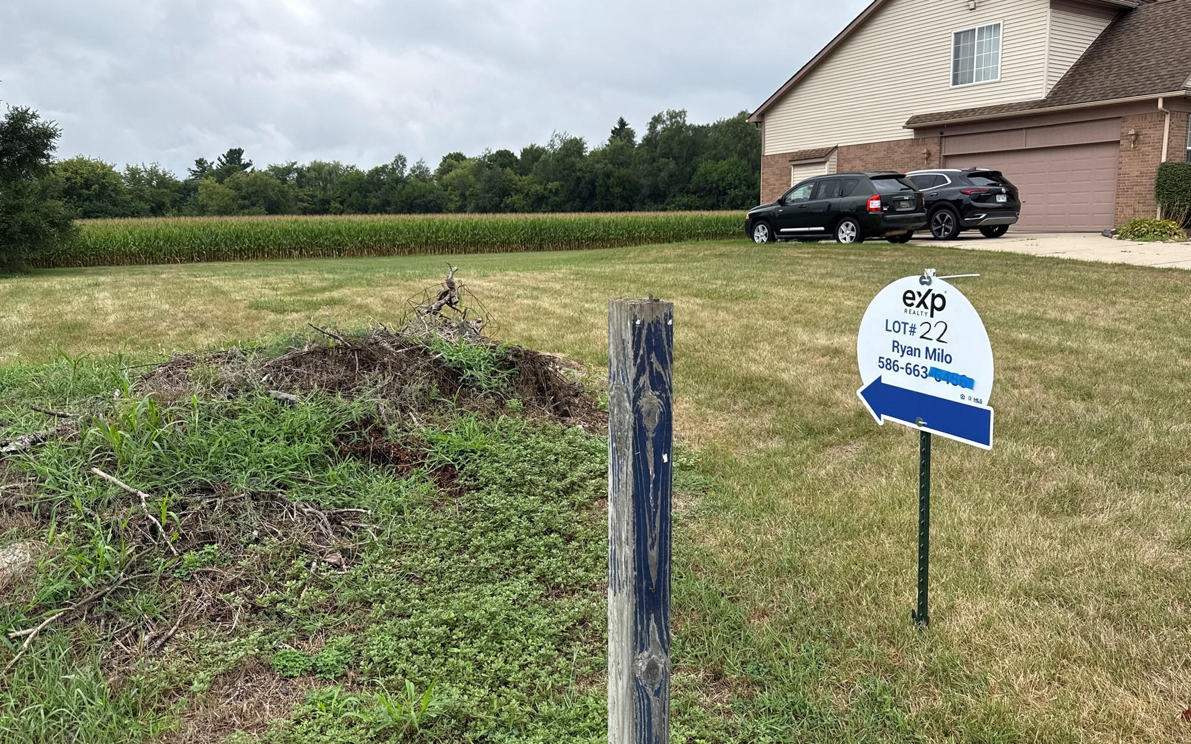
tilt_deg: -8.6
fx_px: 844
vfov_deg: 47.6
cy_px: 357
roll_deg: +0.8
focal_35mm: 26
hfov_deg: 70.4
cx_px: 604
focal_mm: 6.76
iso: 80
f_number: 1.78
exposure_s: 1/992
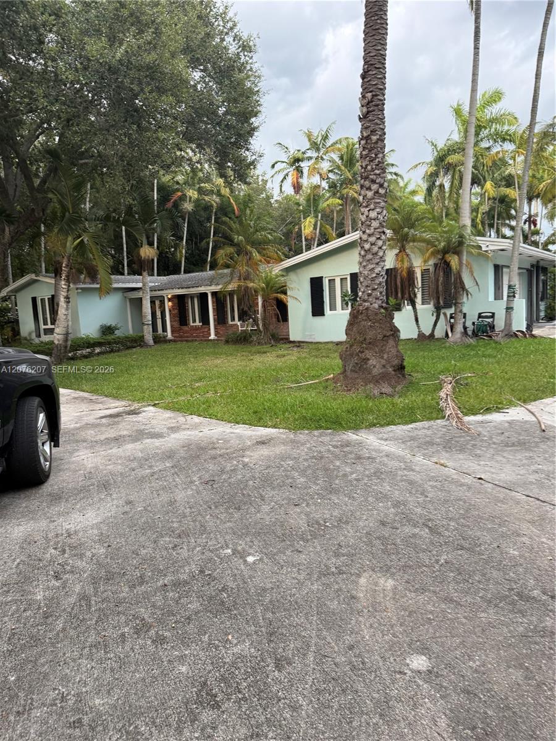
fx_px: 514
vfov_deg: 71.6
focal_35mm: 24
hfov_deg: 56.8
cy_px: 370
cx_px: 278
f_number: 1.78
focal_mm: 6.76
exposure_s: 1/100
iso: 200
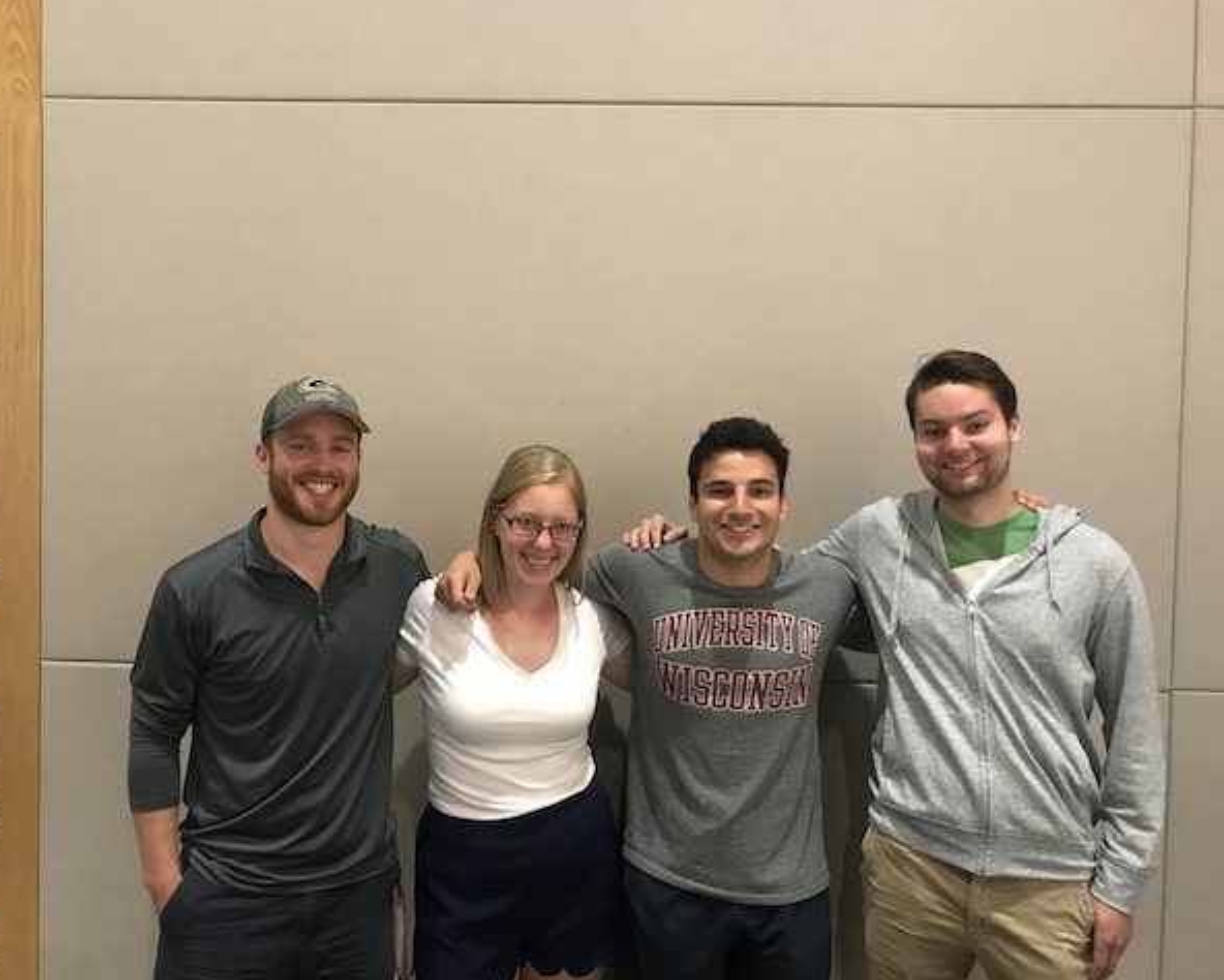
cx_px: 575
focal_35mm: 30
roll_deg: -1.1
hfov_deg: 58.7
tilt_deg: -2.5
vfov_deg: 48.5
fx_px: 1087
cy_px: 496
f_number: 1.8
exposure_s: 1/12
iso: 100
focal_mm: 3.99
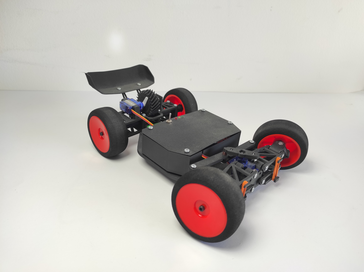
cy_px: 136
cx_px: 182
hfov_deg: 69.4
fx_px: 263
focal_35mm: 25
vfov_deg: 54.8
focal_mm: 5.43
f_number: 1.89
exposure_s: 1/103
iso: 100
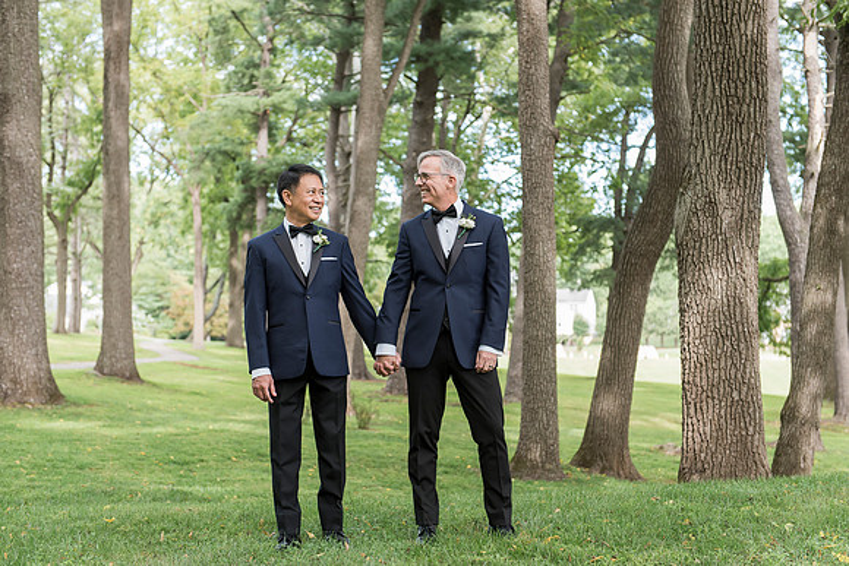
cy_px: 279
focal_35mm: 53
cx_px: 433
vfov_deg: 25.4
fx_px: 1258
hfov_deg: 37.3
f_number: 3.2
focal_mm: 52
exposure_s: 1/320
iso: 400
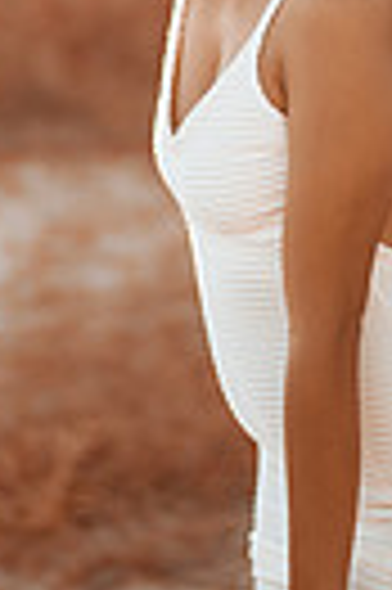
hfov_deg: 6.8
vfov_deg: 10.2
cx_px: 212
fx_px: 3275
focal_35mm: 200
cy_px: -50
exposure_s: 1/3200
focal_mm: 58
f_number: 1.4
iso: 80
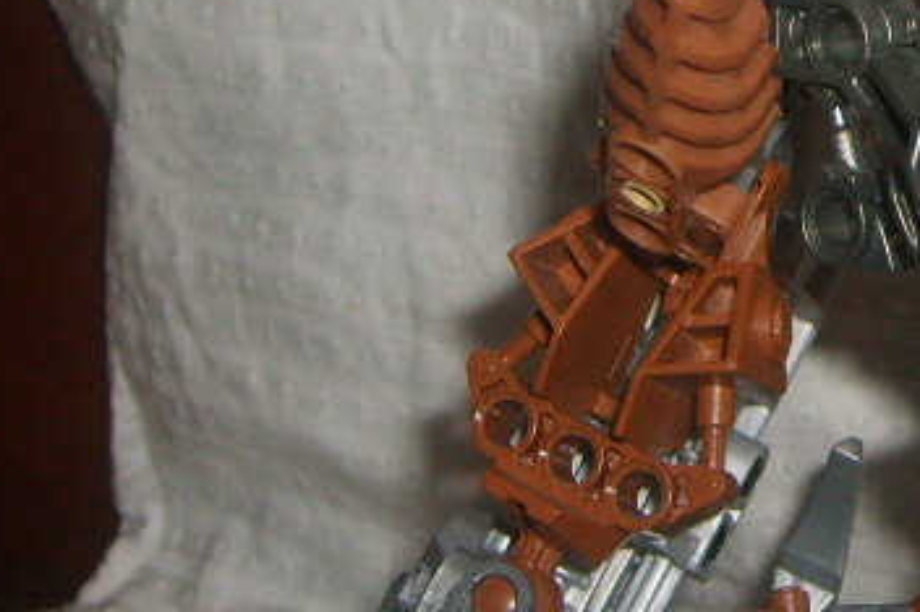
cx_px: 988
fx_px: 2706
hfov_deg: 18.6
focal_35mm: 106
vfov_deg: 12.6
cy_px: -78
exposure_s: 1/45
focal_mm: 5.8
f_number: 2.8
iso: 100
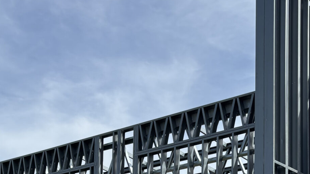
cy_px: 292
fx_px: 649
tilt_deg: +5.4
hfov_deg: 26.8
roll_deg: -1.0
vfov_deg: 13.9
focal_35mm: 79
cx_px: 118
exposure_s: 1/3650
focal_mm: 5.96
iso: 50
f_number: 1.6
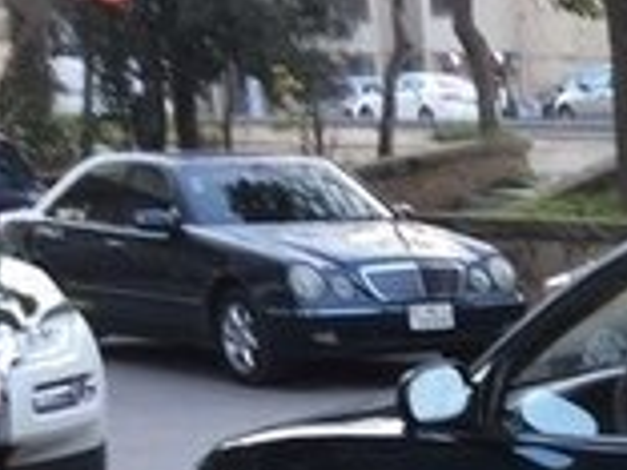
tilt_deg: -14.9
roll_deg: +0.1
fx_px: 2228
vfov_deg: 11.4
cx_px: 1218
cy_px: 785
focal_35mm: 123
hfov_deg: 13.8
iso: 40
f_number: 2.2
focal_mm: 4.15
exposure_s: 1/50
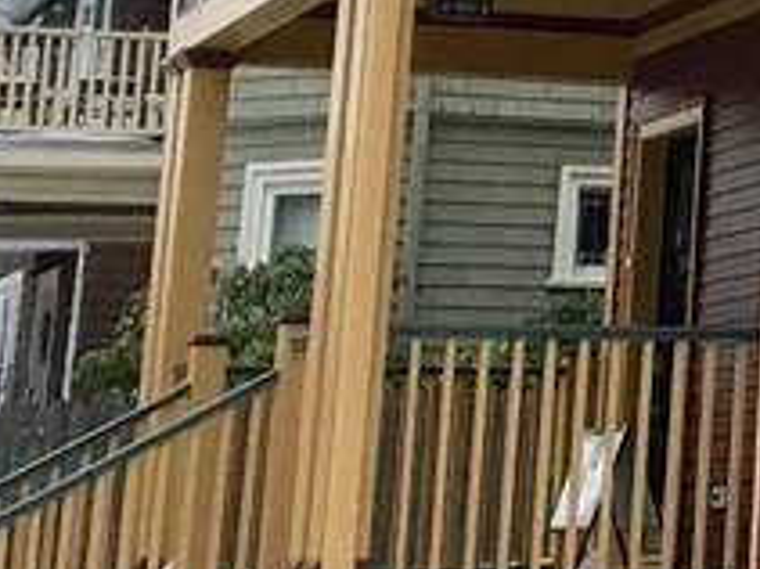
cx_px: 1628
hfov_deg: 12.1
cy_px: -245
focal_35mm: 141
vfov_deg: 10.2
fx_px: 3094
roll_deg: +0.5
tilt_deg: +14.5
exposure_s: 1/40
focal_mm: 4.15
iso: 25
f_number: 2.2
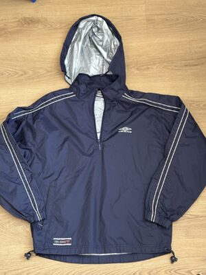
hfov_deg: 28.0
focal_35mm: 52
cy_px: 138
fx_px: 413
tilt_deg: -66.4
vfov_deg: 36.8
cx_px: 103
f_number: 1.6
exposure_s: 1/60
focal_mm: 5.96
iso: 64
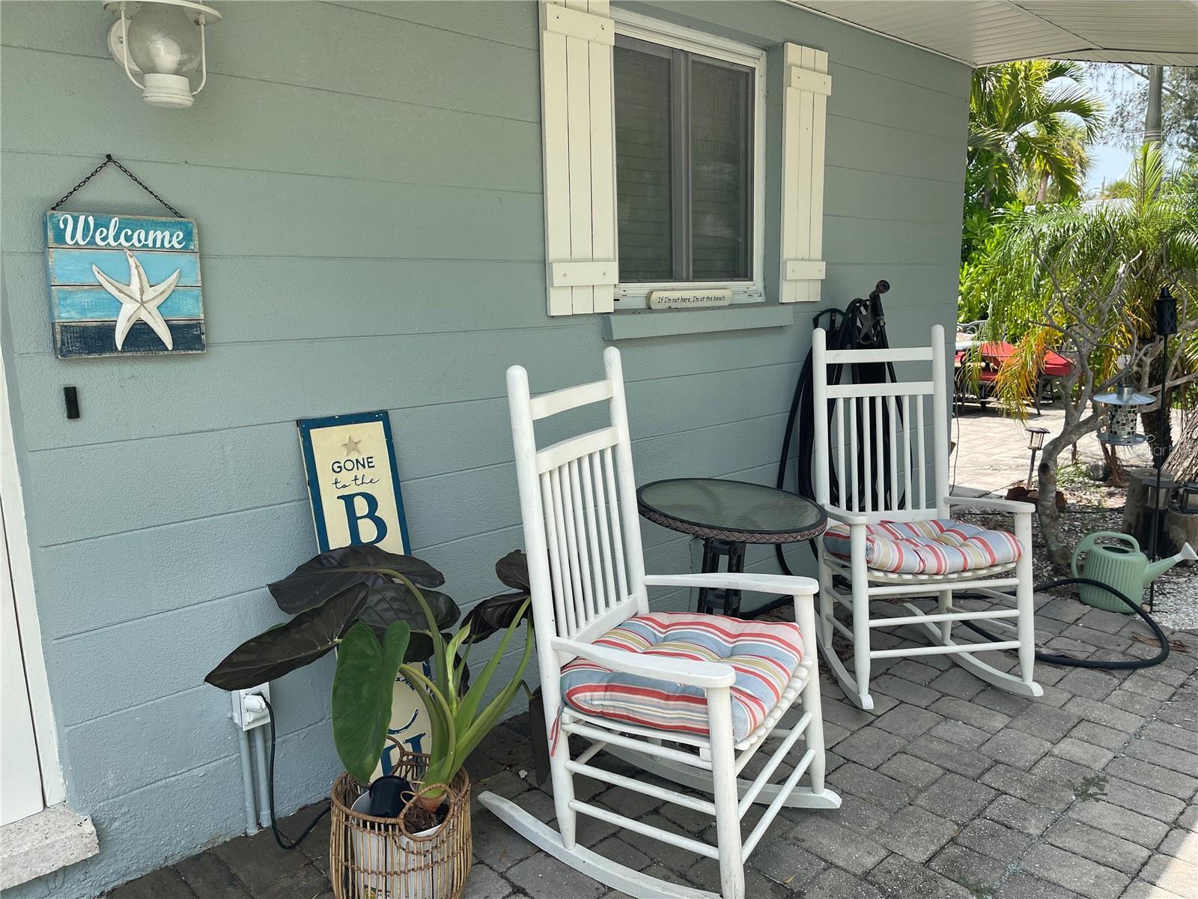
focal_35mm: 25
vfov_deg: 54.9
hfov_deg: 69.4
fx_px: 865
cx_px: 599
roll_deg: +0.8
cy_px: 450
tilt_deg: -11.5
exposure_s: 1/1119
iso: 32
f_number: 1.6
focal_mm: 5.1
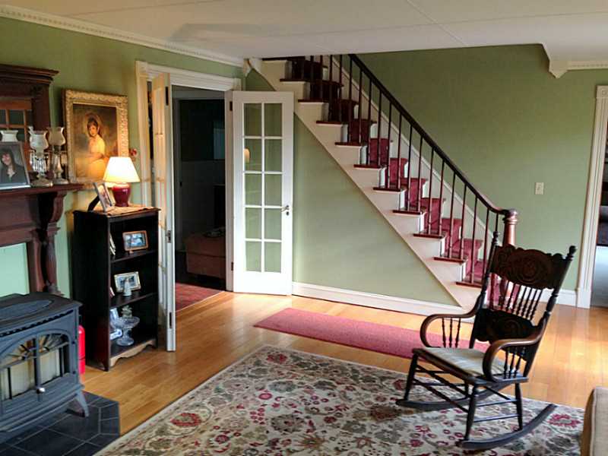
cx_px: 304
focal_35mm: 33
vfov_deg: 42.9
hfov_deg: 55.4
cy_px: 228
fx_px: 580
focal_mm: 4.12
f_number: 2.4
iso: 125
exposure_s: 1/20
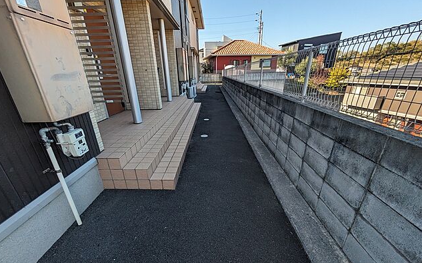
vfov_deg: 74.6
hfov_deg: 101.5
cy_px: 142
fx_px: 172
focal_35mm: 15
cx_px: 210
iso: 47
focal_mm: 1.83
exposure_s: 1/703
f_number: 2.2
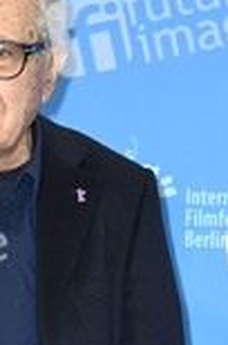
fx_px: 2605
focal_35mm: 273
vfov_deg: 7.5
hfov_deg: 5.0
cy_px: 361
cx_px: -42
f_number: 5.3
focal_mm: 105
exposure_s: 1/160
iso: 800
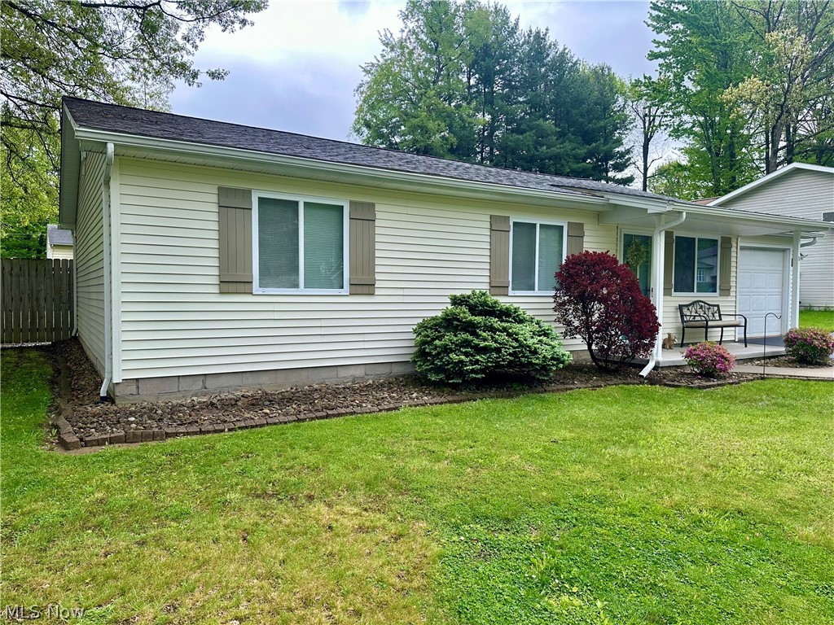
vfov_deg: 56.8
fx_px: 578
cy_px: 312
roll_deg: -0.8
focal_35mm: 24
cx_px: 417
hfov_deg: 71.6
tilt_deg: -0.5
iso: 80
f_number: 1.78
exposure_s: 1/663
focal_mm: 6.86
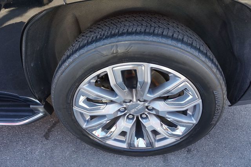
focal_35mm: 24
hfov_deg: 73.8
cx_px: 126
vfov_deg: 53.1
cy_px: 84
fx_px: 167
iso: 125
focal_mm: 16
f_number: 4
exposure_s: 1/60
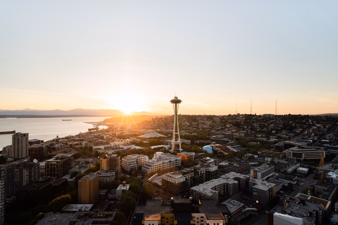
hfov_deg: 86.9
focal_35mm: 19
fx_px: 178
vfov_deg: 64.6
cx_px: 169
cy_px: 112
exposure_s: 1/320
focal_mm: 19
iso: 320
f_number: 5.6
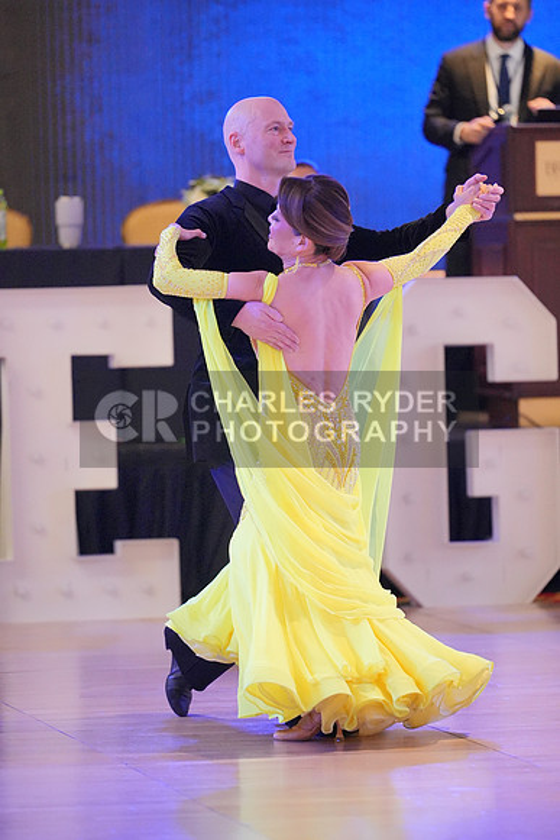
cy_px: 420
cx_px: 280
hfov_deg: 6.1
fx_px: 5246
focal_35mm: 225
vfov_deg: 9.1
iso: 6400
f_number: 2
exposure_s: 1/500
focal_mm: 150
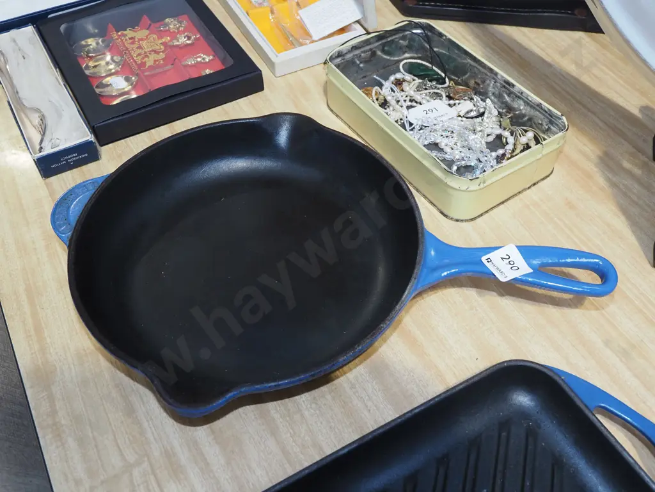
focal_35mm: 34
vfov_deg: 41.8
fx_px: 643
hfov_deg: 54.0
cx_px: 328
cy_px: 246
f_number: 5.6
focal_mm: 17
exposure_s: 1/60
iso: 640
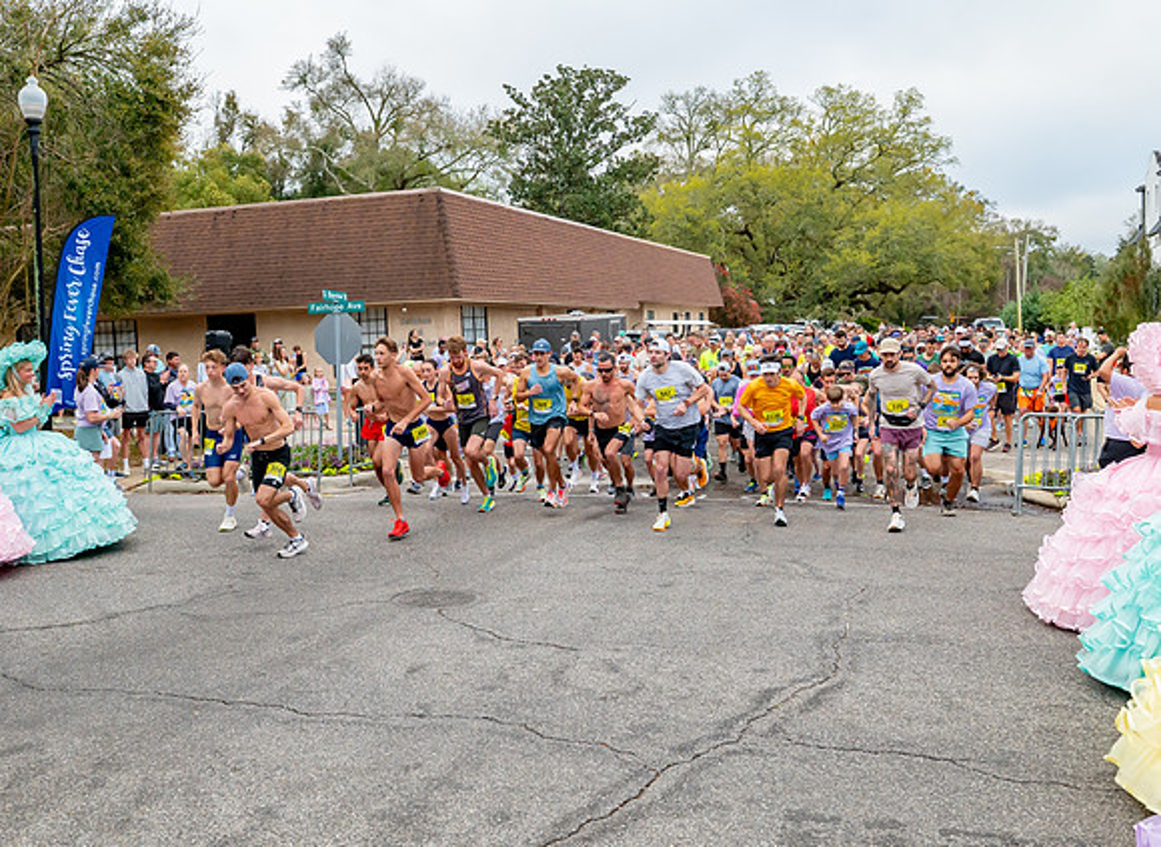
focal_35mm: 35
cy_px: 436
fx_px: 1163
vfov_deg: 40.0
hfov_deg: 53.1
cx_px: 571
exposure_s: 1/800
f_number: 6.3
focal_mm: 32
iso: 2000
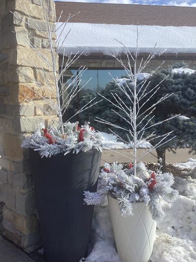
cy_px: 131
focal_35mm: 31
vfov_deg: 58.3
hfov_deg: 45.5
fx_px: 234
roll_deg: +1.4
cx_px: 98
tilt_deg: -6.7
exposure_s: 1/1116
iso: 25
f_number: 2.4
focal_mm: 3.3
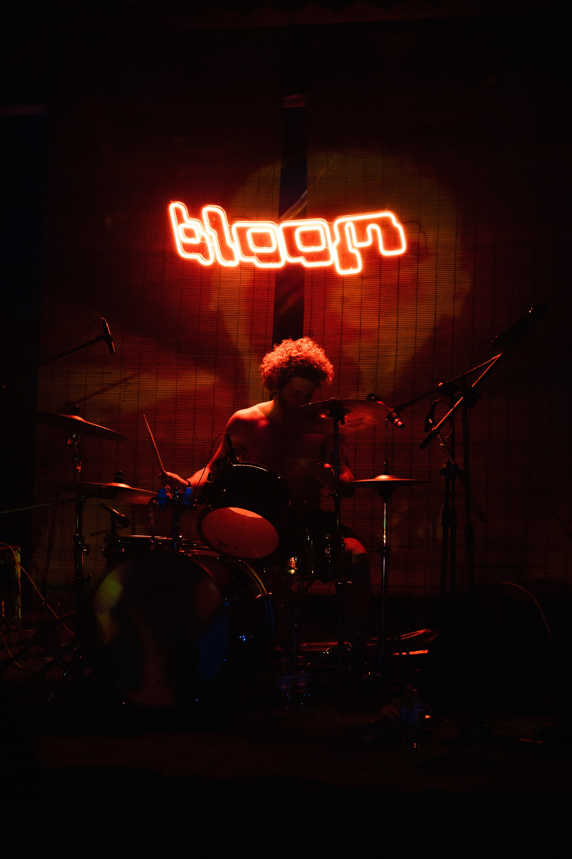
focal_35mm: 105
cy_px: 430
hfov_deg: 13.0
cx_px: 286
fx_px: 2502
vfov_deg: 19.5
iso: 6400
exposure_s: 1/320
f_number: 4
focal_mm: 105
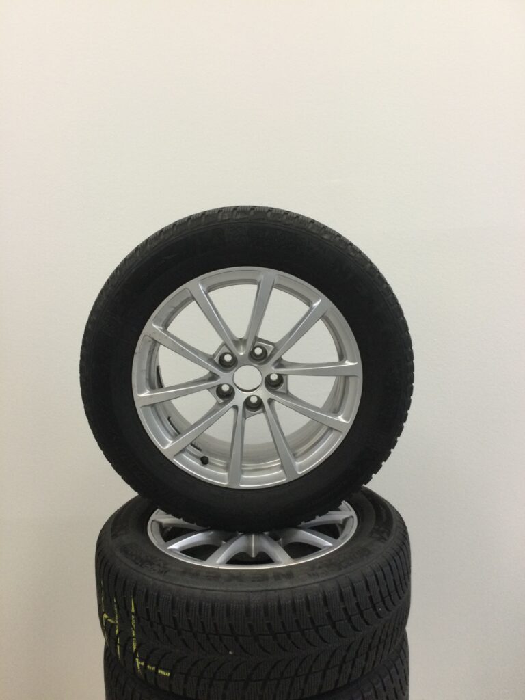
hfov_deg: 45.4
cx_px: 262
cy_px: 350
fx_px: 627
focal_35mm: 31
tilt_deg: -9.5
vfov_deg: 58.4
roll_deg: +3.8
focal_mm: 3.3
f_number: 2.4
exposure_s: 1/33
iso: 100
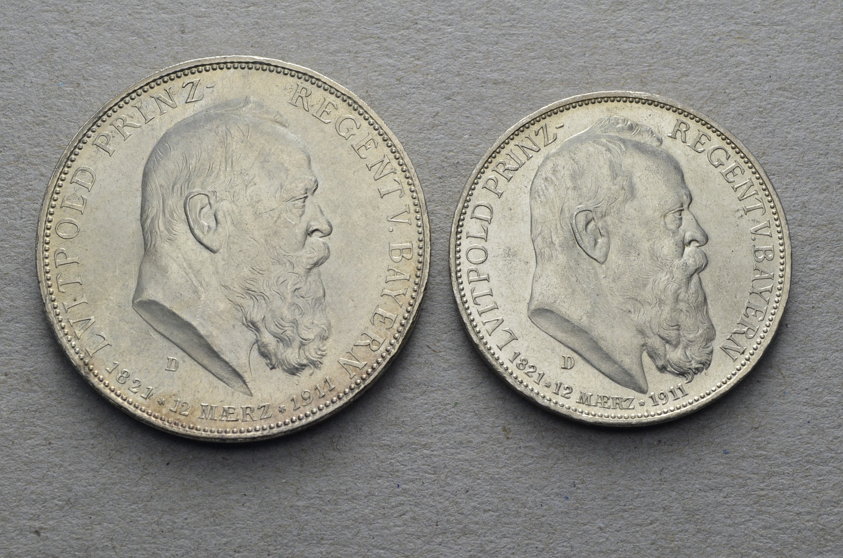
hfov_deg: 24.7
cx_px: 422
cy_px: 279
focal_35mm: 82
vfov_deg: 16.5
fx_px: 1928
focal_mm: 55
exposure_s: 1/250
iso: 400
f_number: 14
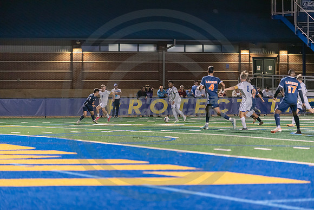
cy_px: 105
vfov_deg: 7.9
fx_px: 1527
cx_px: 157
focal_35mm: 175
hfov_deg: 11.7
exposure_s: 1/800
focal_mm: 175
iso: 3200
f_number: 2.8
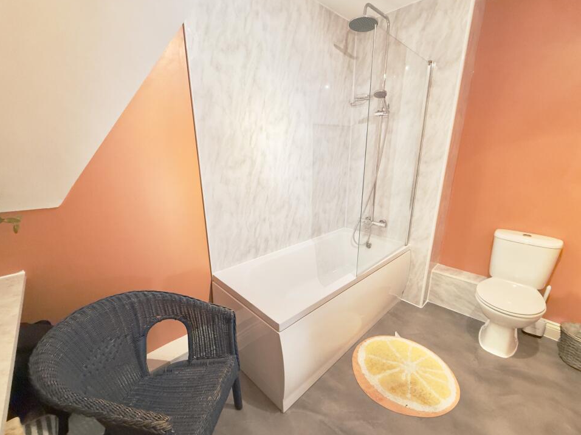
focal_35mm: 15
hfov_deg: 98.1
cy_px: 226
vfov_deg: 81.7
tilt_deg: -17.1
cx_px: 299
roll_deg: -0.3
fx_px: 252
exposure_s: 1/50
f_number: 2.2
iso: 200
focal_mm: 2.22
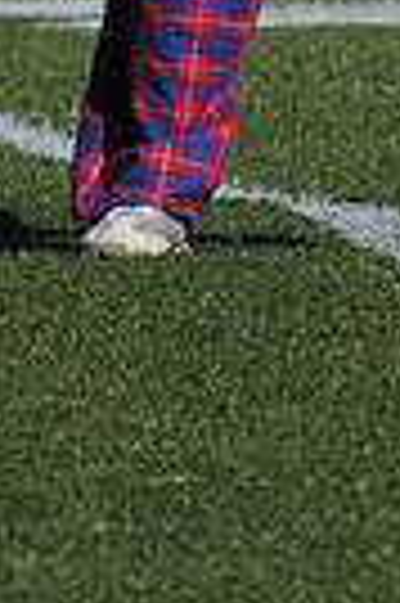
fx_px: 32649
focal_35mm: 1954
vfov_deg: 1.1
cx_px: -443
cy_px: -562
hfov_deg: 0.7
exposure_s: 1/500
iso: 200
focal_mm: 300
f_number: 11
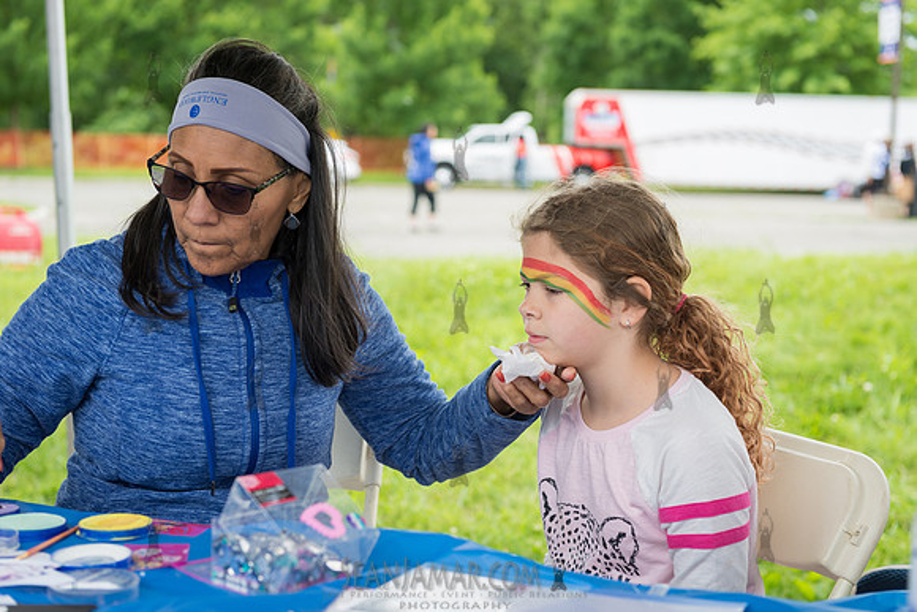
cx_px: 458
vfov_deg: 23.4
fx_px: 1478
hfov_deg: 34.5
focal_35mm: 58
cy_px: 306
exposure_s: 1/250
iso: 200
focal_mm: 58
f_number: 4
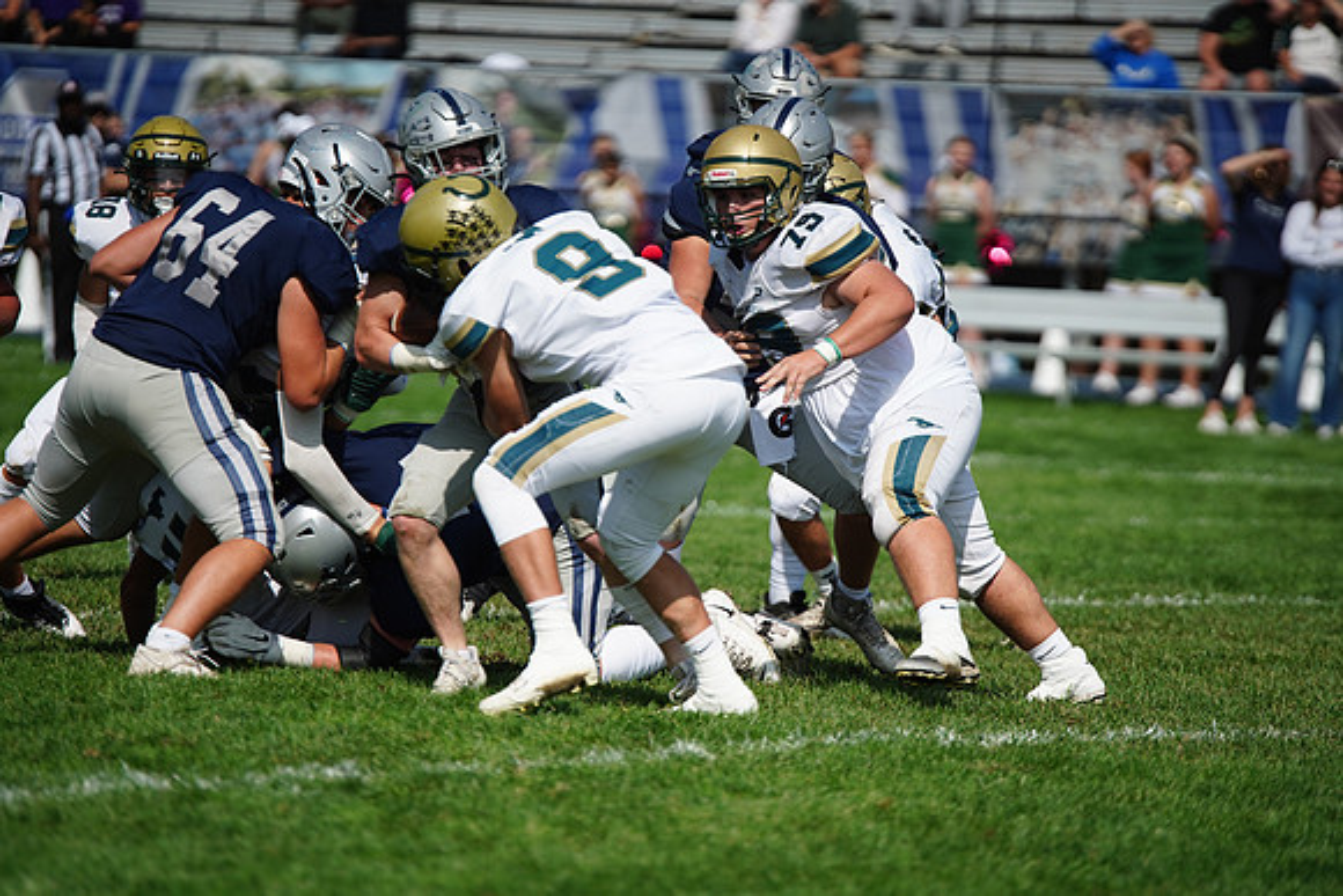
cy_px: 448
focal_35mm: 300
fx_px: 11194
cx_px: 672
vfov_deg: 4.6
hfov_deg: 6.9
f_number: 2.8
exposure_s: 1/8000
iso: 400
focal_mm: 300
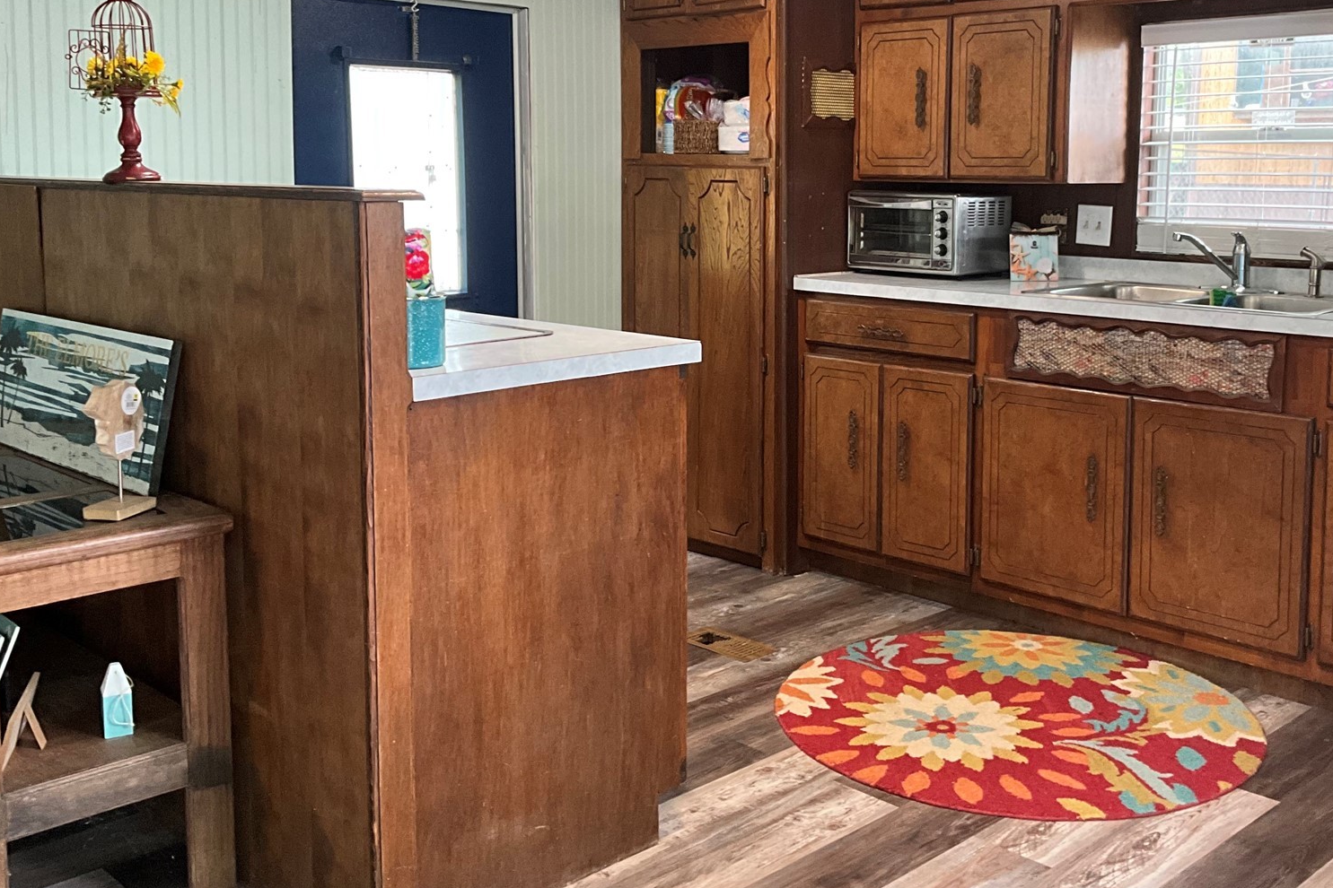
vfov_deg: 34.0
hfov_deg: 49.2
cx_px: 807
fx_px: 1444
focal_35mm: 39
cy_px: 323
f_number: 1.8
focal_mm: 3
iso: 160
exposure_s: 1/60
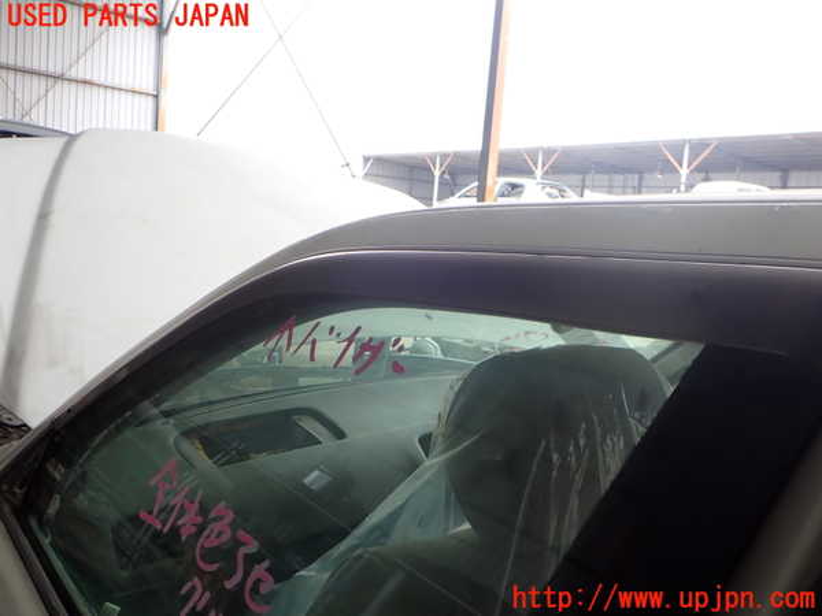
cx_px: 411
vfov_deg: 46.8
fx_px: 712
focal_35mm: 30
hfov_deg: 60.0
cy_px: 308
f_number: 3.2
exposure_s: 1/160
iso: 100
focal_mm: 5.4
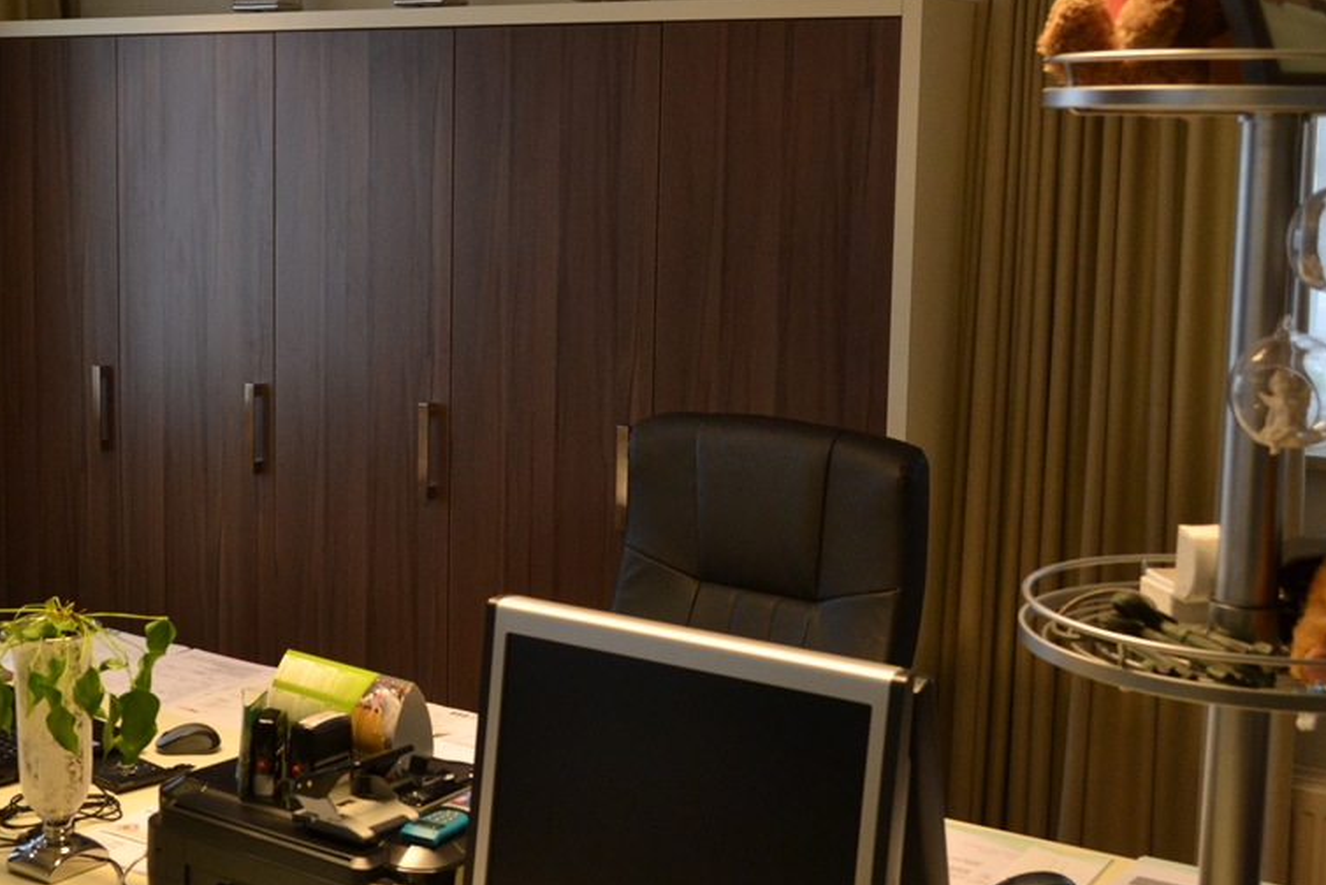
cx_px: 503
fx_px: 2026
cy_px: 355
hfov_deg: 36.0
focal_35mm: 55
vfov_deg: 24.6
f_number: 6.3
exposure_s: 1/30
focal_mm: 24
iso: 800
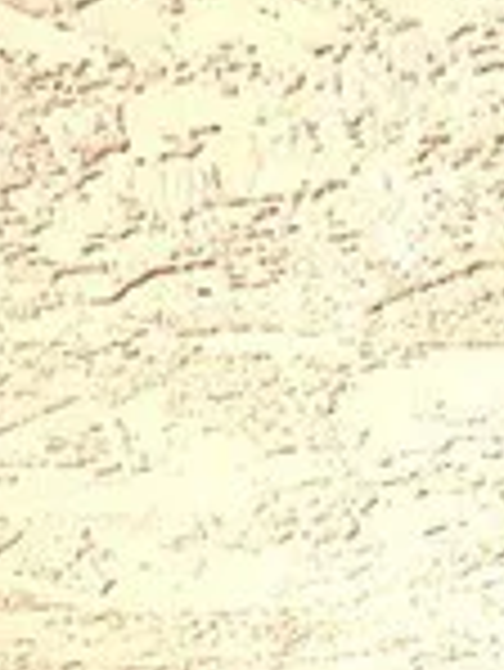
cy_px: 2095
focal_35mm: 172
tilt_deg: -7.6
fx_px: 3334
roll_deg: +2.2
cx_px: 986
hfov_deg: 8.2
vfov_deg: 9.0
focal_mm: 5.1
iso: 32
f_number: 1.6
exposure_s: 1/1420
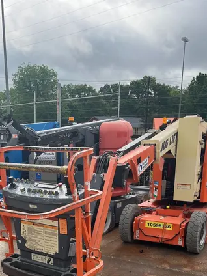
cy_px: 238
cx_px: 72
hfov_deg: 32.0
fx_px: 359
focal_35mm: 45
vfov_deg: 39.6
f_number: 1.6
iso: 50
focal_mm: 5.1
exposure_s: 1/1066
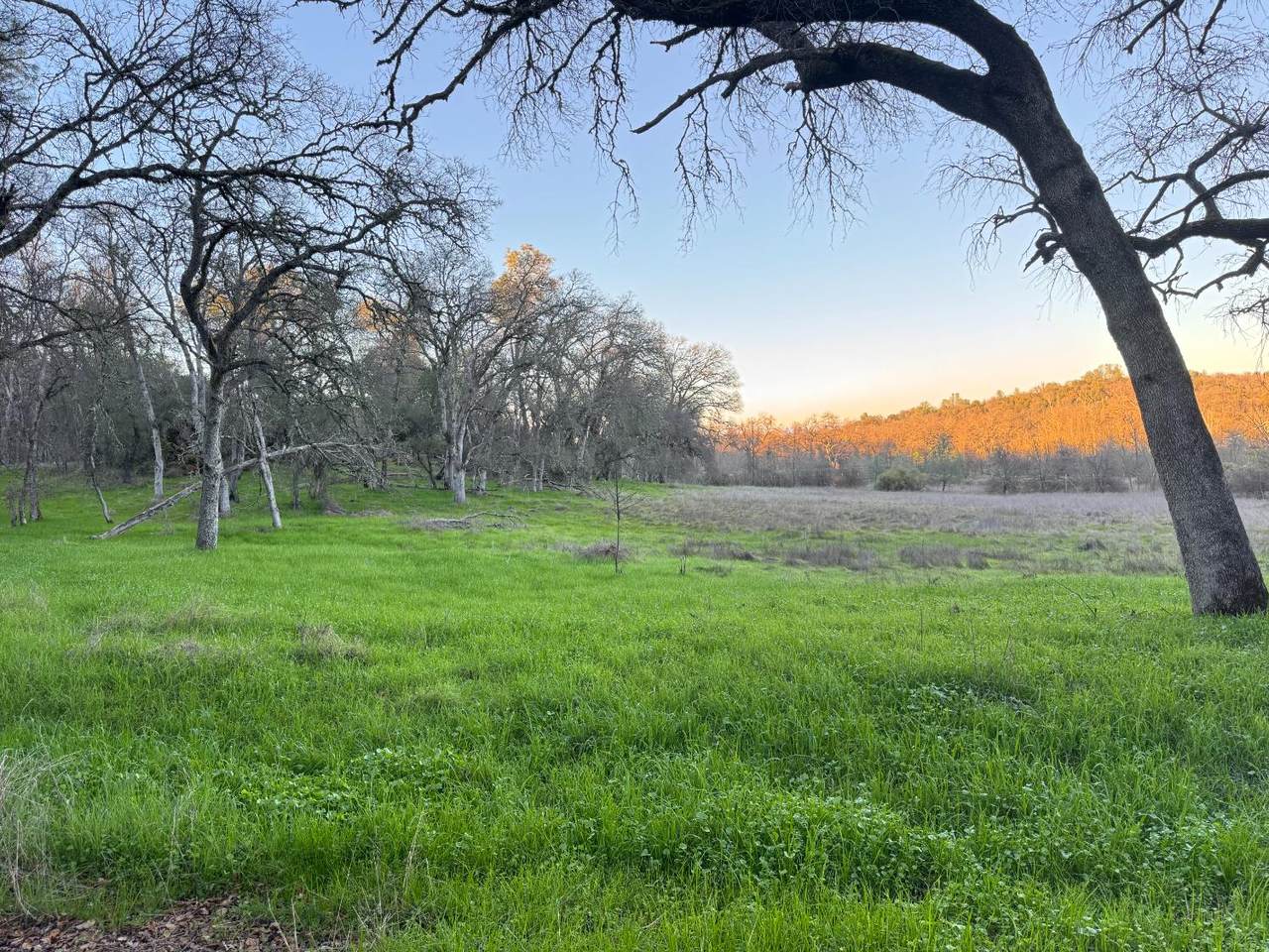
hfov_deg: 71.6
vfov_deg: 56.8
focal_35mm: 24
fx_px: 880
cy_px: 476
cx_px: 634
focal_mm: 6.76
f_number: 1.78
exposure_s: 1/140
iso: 100
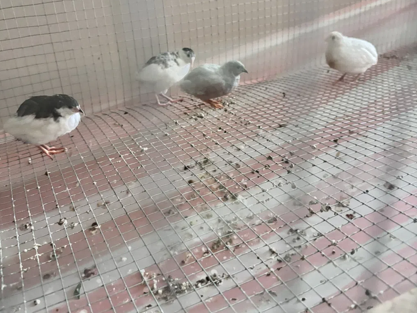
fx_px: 422
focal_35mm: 35
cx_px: 207
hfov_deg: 52.6
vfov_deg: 40.7
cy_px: 146
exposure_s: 1/31
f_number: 1.6
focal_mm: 5.96
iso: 640
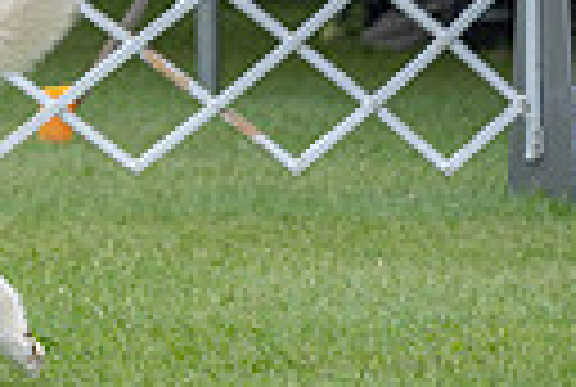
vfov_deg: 2.4
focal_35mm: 579
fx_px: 9286
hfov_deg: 3.5
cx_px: -576
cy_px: -214
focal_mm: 128
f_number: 4.5
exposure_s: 1/1000
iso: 400
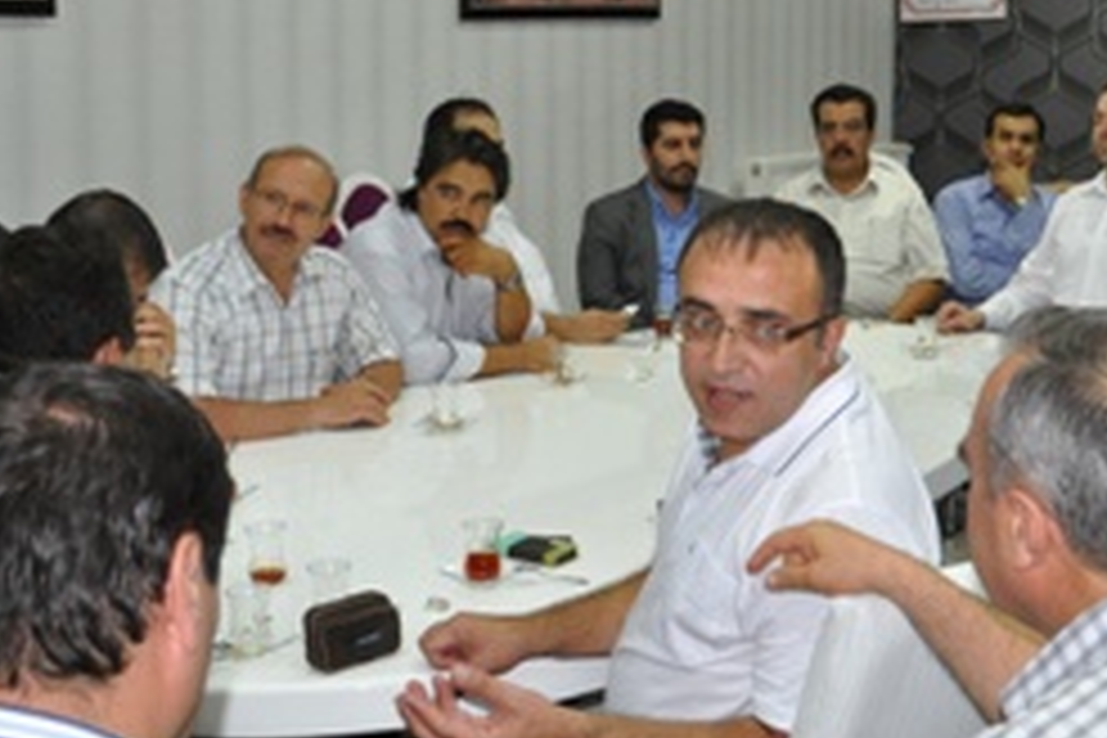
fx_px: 1845
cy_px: 162
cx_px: 770
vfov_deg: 22.4
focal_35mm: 60
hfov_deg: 33.0
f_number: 4
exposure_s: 1/60
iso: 800
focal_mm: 22
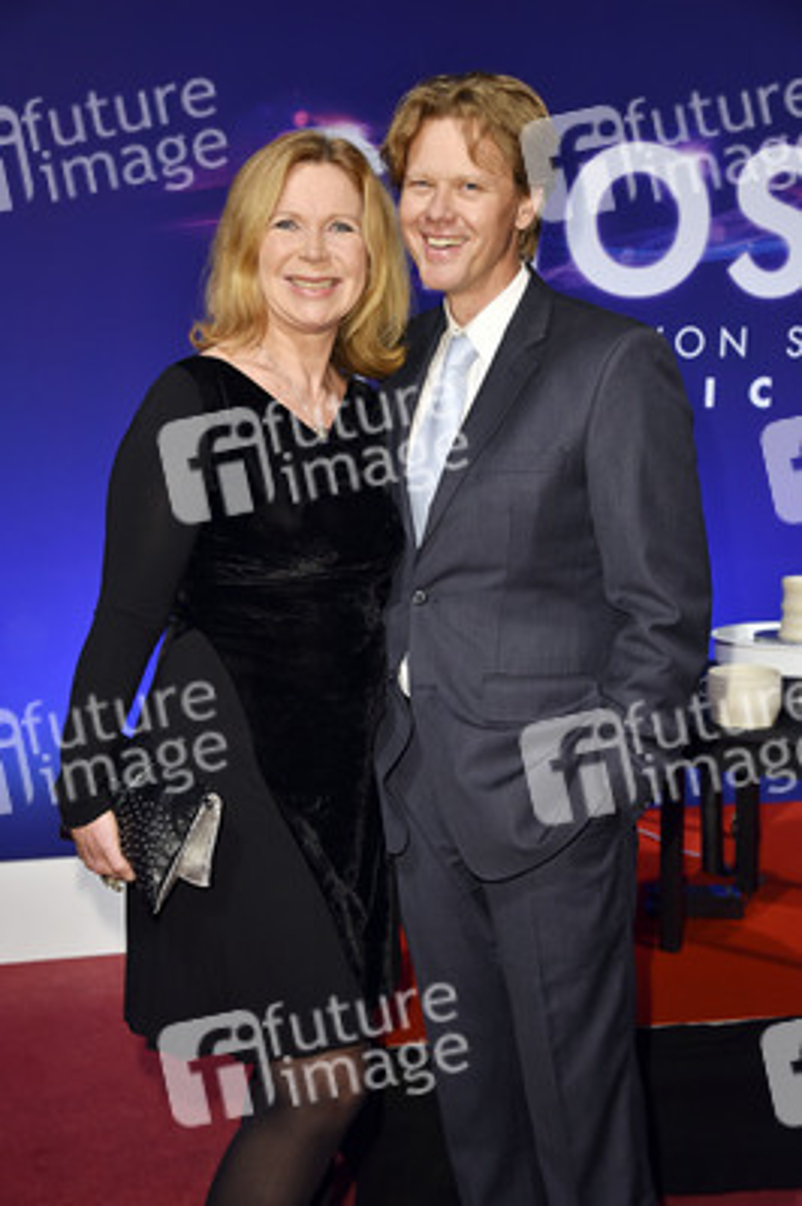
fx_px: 1741
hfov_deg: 25.9
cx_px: 401
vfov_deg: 38.2
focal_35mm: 52
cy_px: 603
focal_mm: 52
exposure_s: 1/200
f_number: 6.3
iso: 800
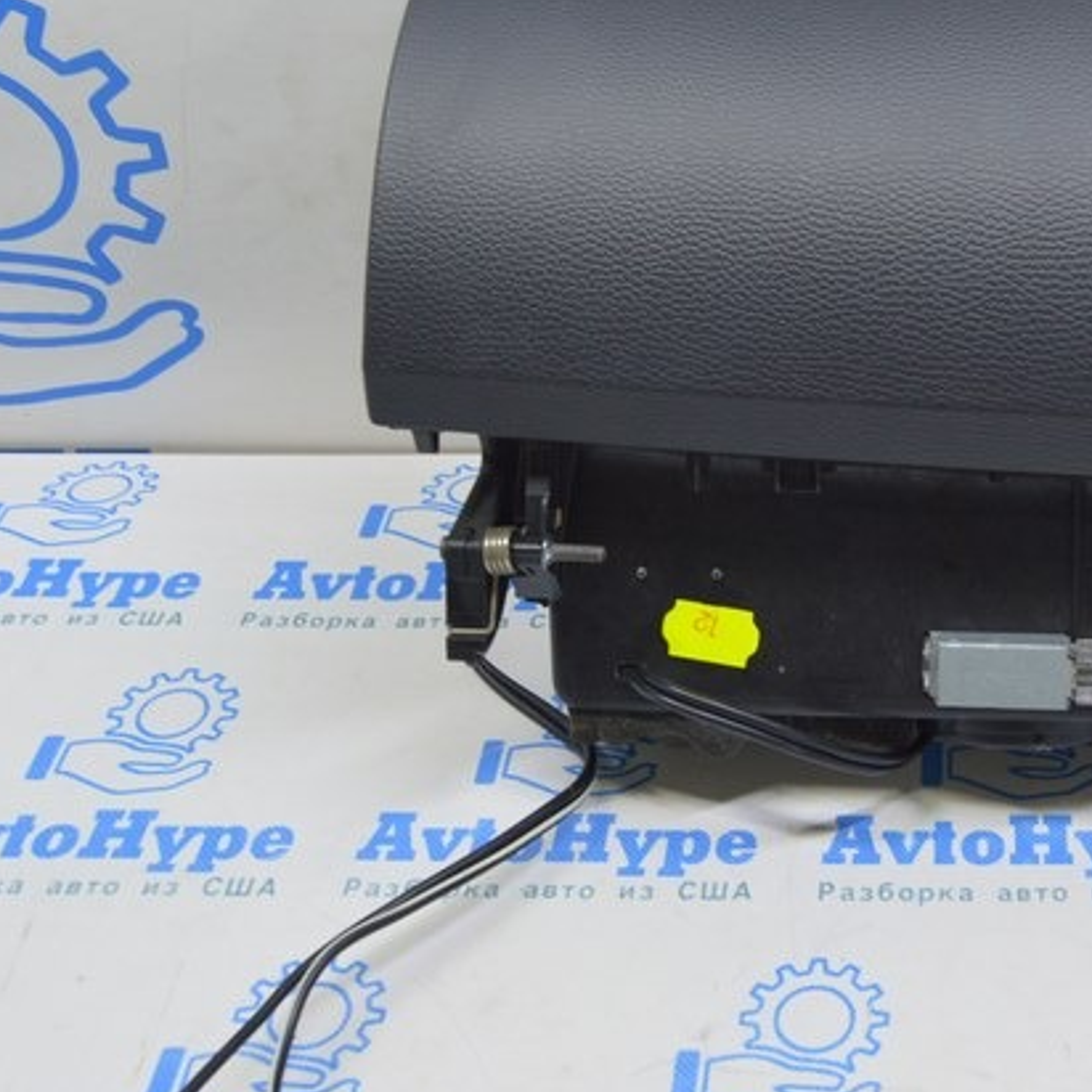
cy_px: 240
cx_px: 1007
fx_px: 2034
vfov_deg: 29.5
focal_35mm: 57
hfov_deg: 28.7
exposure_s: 1/20
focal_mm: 18
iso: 400
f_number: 5.6
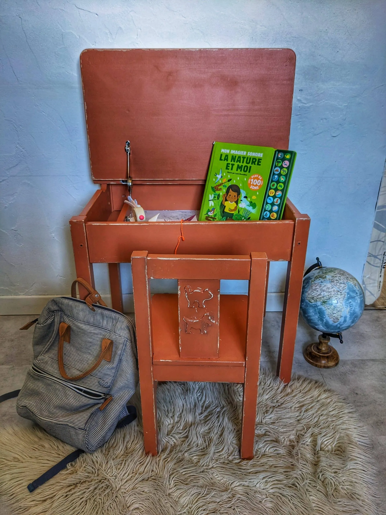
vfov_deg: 65.3
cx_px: 193
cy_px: 258
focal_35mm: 27
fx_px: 401
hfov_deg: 51.4
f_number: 1.73
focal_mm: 4.38
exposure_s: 1/24
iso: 72
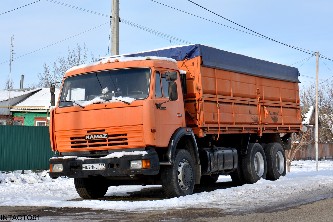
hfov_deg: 35.0
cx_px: 166
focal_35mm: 57
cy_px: 111
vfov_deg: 23.8
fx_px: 527
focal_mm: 38
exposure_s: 1/250
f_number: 8
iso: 100
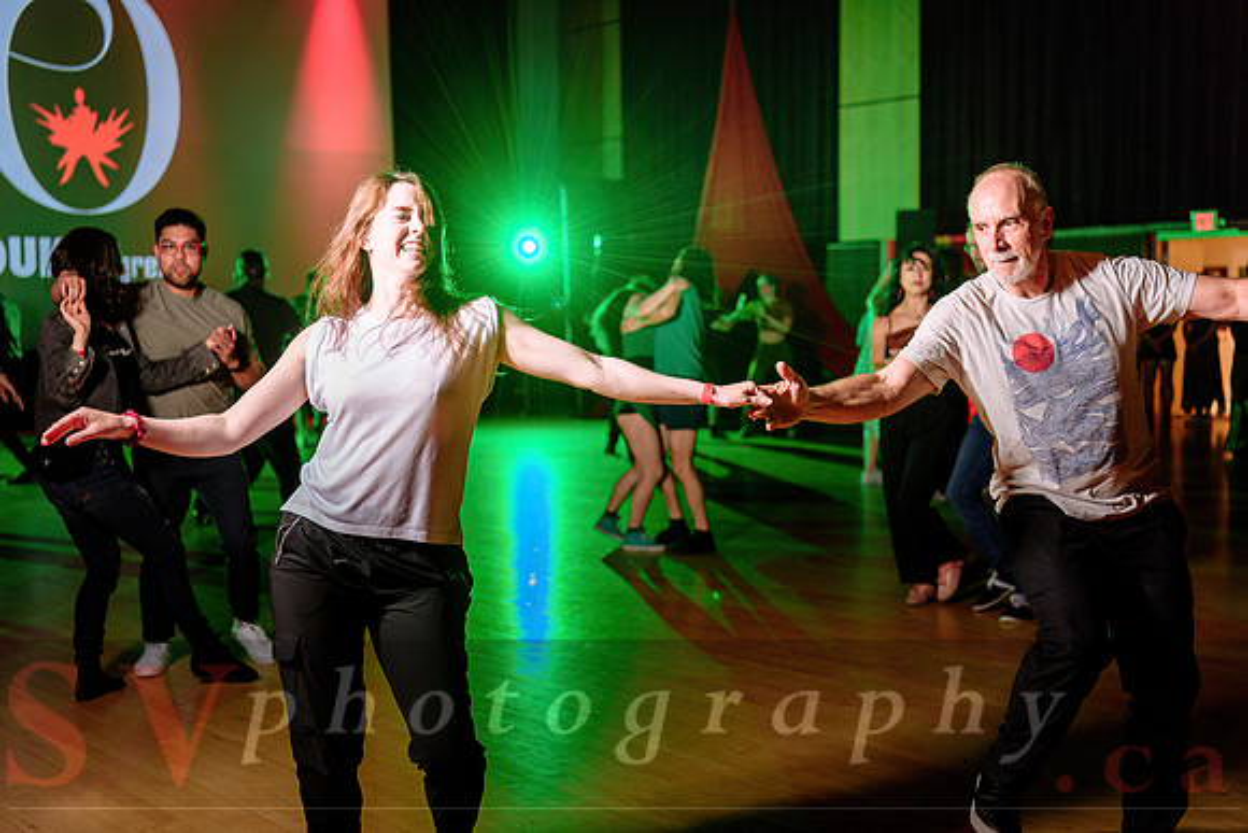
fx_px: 1664
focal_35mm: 48
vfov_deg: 28.1
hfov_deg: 41.1
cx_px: 624
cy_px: 416
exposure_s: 1/60
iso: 1000
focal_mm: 48
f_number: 2.8
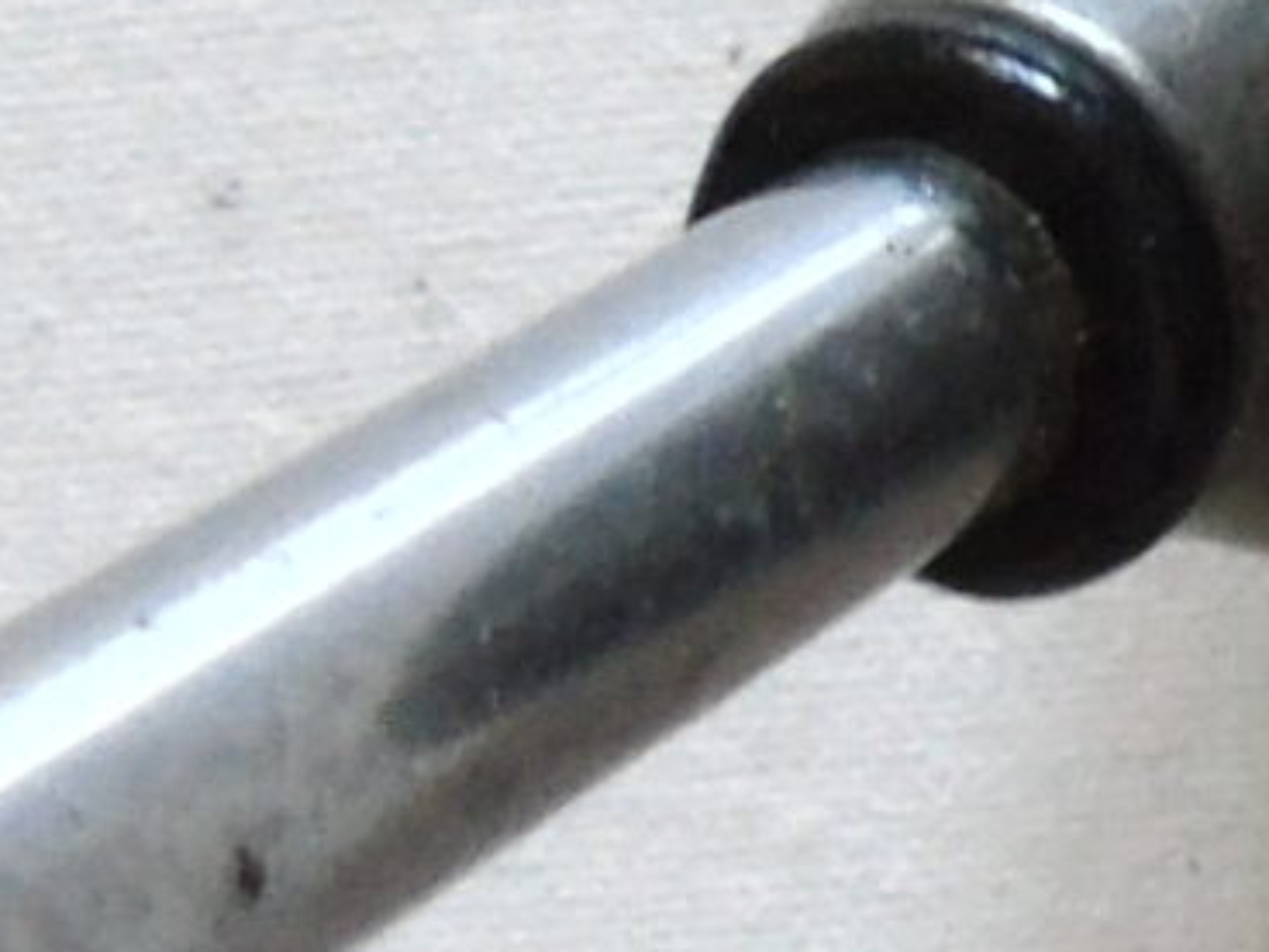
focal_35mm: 174
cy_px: -238
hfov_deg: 10.6
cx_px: 2397
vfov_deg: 8.4
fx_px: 6379
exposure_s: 1/30
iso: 400
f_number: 3.4
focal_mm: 4.4
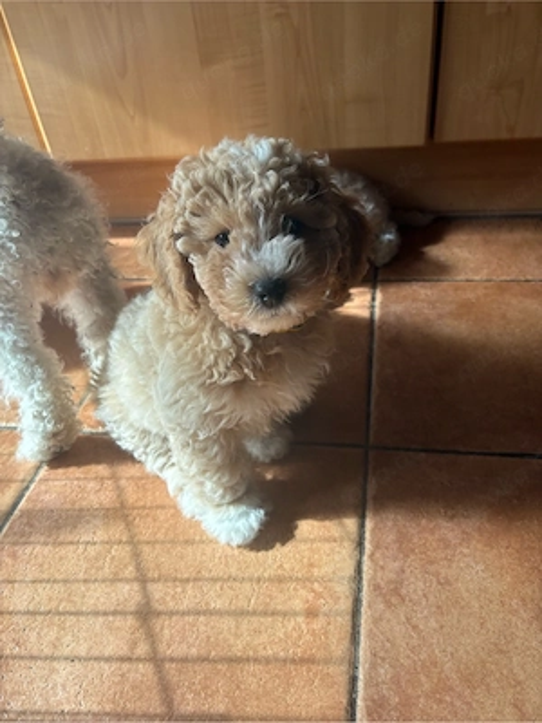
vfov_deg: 67.3
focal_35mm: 26
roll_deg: +9.1
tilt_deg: -35.3
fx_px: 543
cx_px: 271
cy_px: 362
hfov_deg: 53.1
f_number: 1.6
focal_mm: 5.96
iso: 40
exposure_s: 1/258
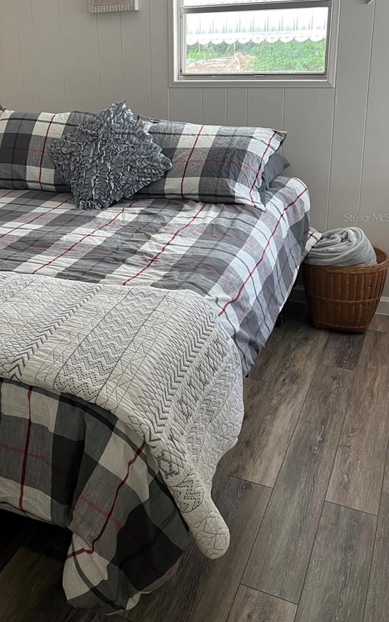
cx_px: 80
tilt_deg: -17.8
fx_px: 627
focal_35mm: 37
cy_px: 217
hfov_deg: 33.5
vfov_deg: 51.9
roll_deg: +3.5
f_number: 1.5
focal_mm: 5.7
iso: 125
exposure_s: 1/96
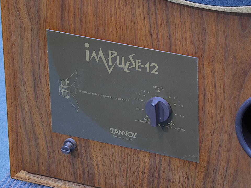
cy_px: 94
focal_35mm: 250
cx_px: 126
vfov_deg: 5.9
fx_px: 1813
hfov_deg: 7.9
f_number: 5.6
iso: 200
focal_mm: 44.8
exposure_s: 1/1.3
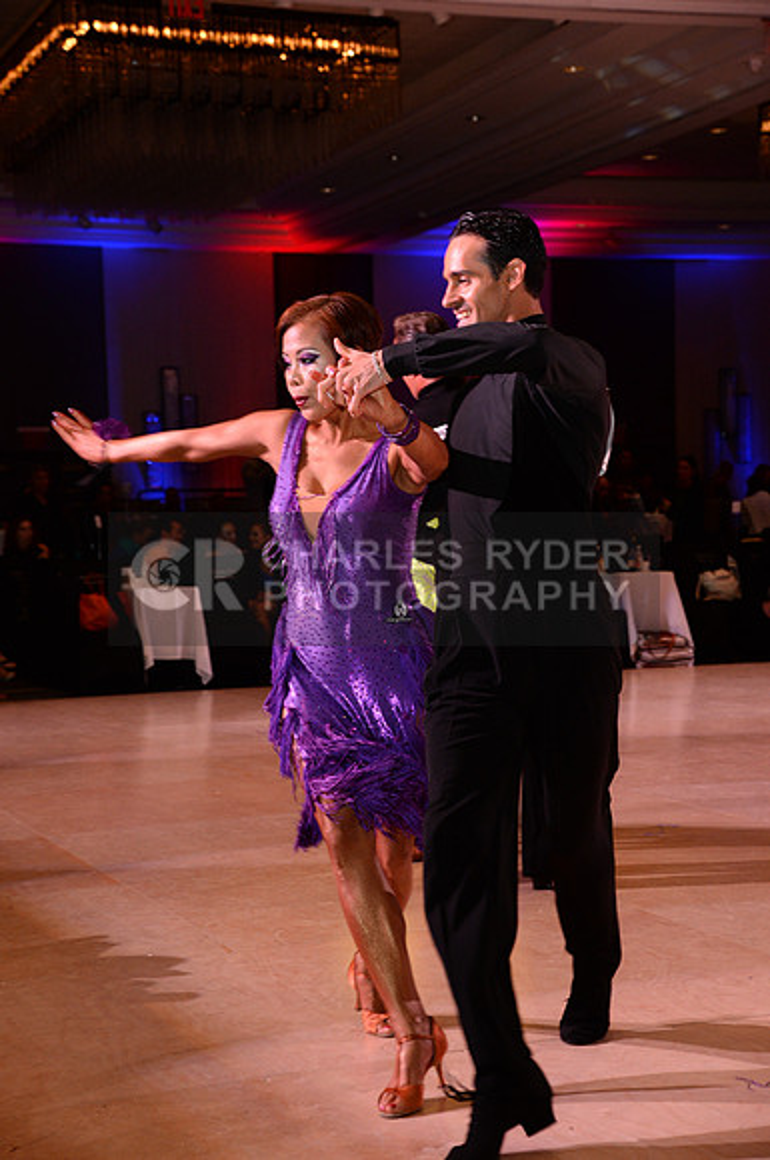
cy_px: 580
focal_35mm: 70
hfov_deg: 19.4
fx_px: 2252
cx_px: 385
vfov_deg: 28.9
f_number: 5.6
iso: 2500
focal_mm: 70
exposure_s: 1/250
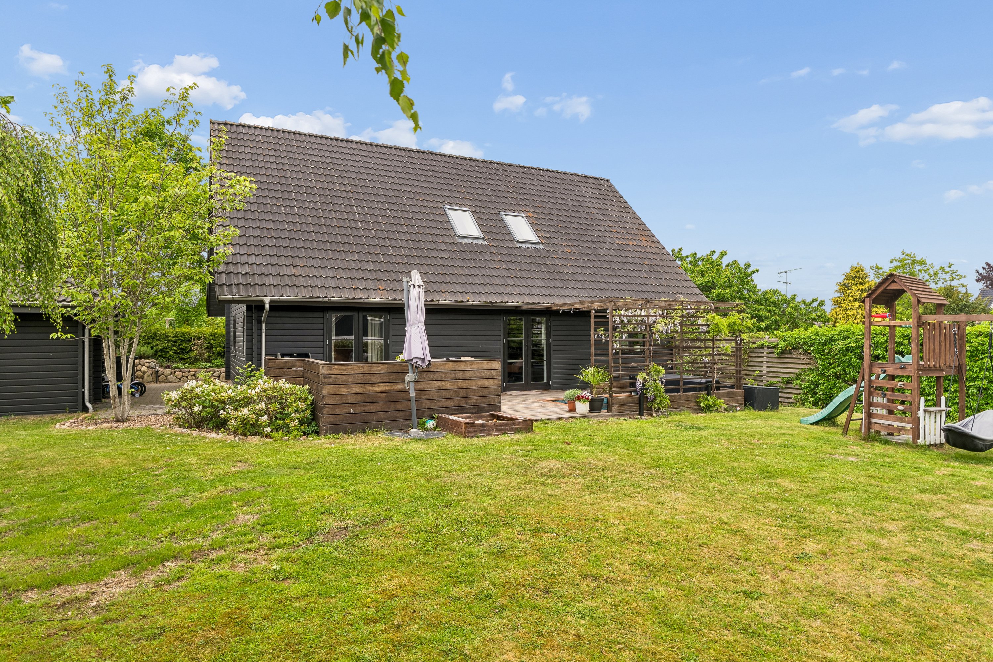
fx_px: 579
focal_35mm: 21
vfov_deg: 59.5
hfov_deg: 81.2
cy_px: 331
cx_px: 496
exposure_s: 1/30
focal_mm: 14
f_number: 7.1
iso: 100
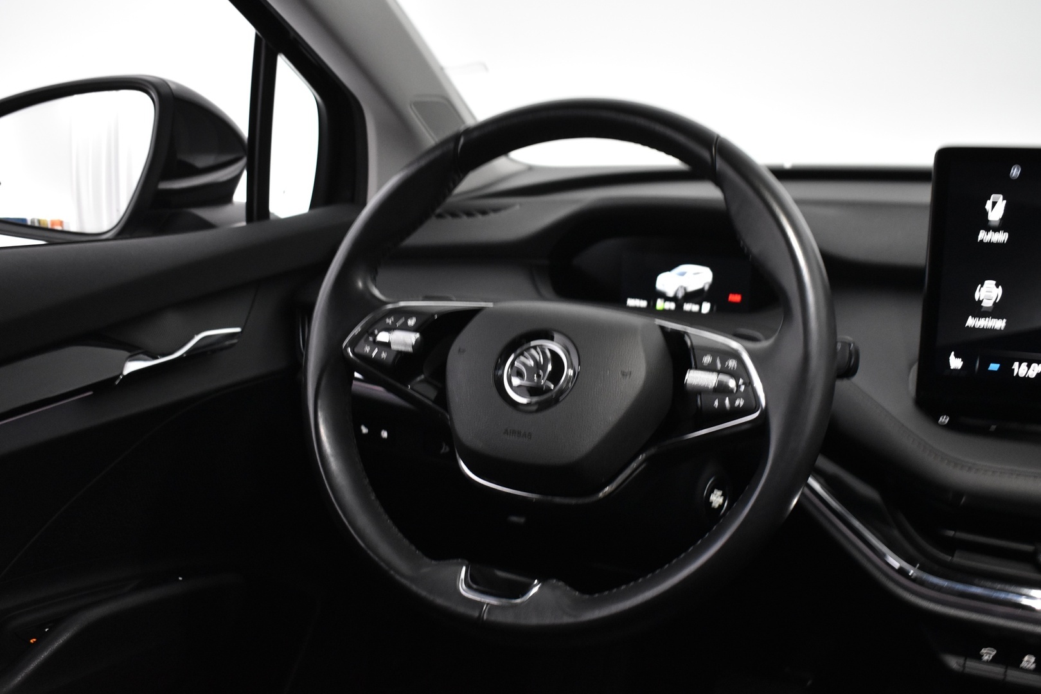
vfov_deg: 33.0
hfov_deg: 47.9
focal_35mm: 40
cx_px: 520
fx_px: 1171
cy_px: 347
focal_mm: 27
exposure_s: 1/40
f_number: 4
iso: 2500
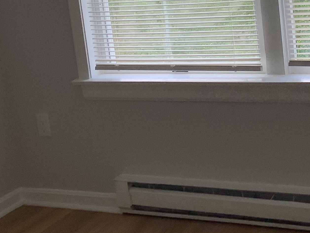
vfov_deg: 19.1
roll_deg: +6.0
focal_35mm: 76
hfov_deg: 25.2
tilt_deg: -6.7
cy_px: 26
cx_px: 249
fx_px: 681
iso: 25
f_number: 2.4
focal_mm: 3.3
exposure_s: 1/120
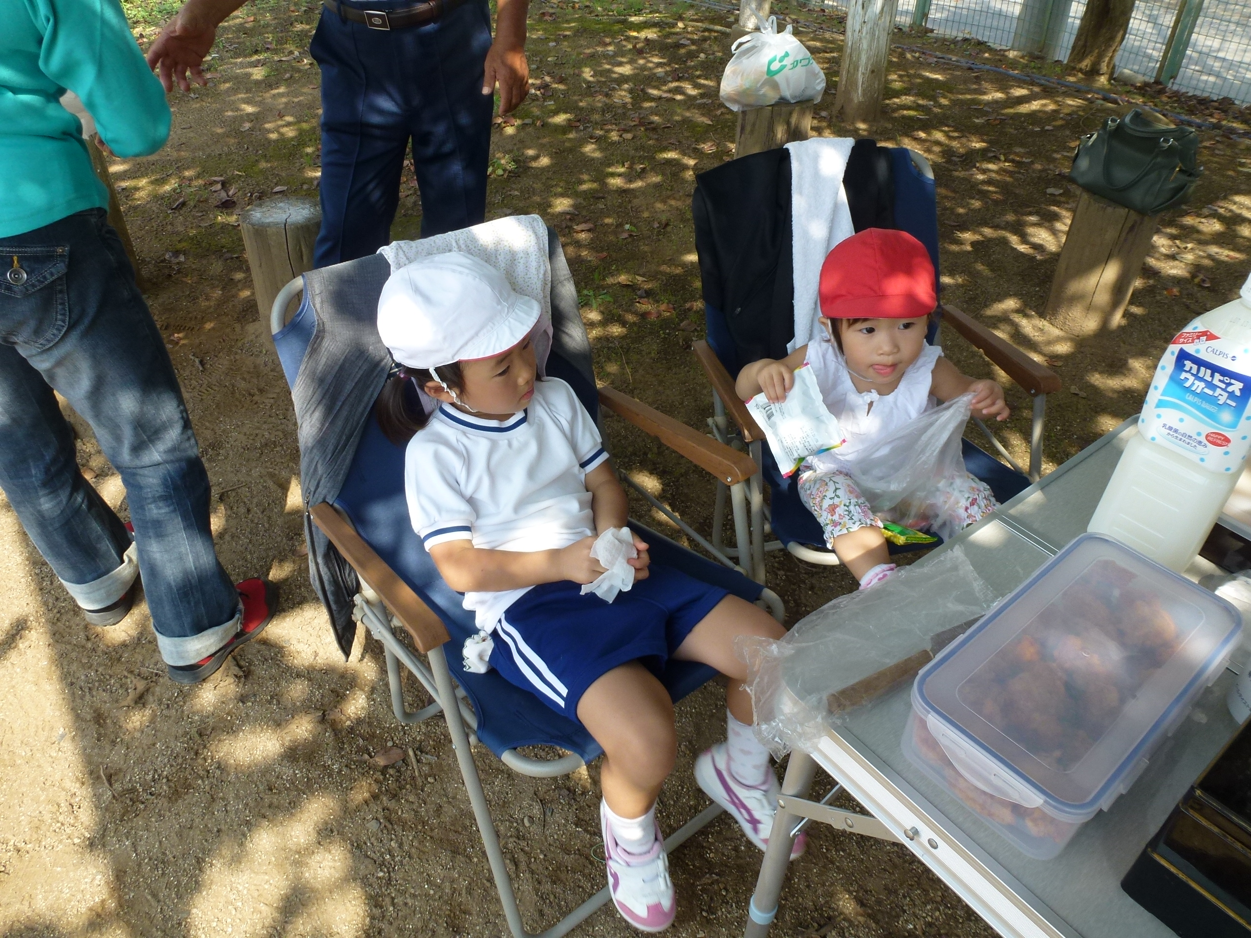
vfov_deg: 56.8
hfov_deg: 71.6
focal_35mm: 24
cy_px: 469
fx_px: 867
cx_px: 626
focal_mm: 4.3
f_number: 4
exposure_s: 1/250
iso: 100
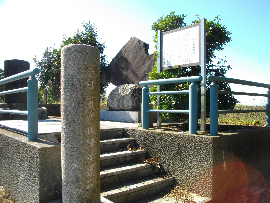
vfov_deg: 44.2
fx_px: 250
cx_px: 135
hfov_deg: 56.8
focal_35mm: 32
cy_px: 102
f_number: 5.5
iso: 100
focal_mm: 5.7
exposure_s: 1/160
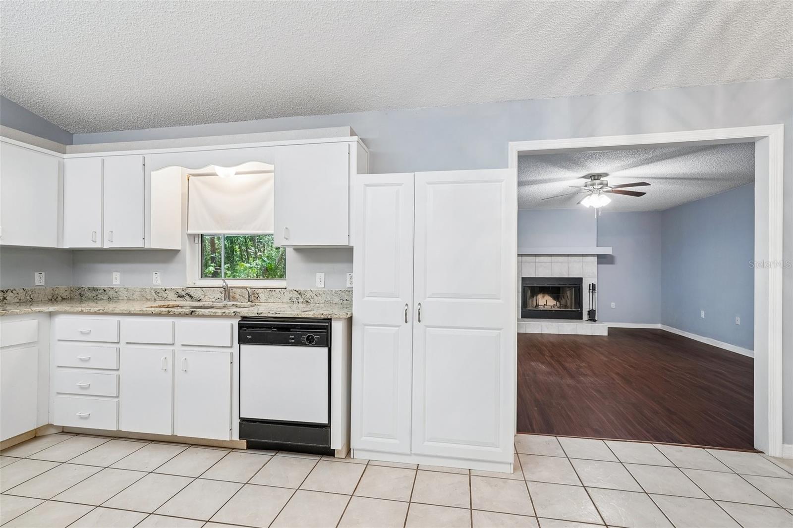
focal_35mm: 16
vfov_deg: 73.7
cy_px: 264
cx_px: 396
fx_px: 352
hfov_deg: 96.7
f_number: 8
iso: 400
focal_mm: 16
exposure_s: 1/10
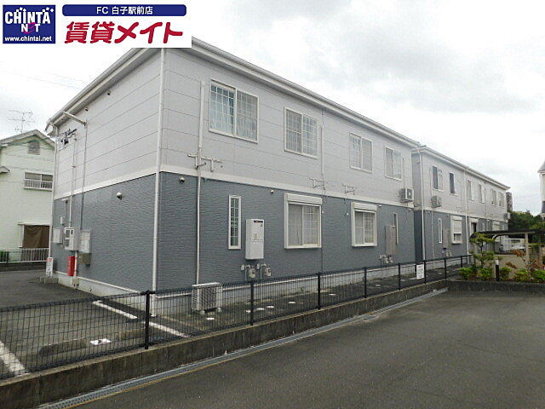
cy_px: 204
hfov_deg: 73.9
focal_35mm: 23
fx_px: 362
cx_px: 272
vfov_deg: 58.9
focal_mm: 4
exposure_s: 1/500
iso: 125
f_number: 3
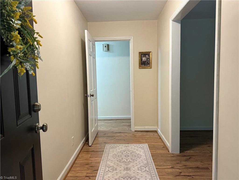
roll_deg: +1.3
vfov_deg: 56.8
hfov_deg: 71.6
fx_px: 166
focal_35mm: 24
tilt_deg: -4.2
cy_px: 90
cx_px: 120
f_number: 1.78
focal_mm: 6.86
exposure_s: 1/60
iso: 250
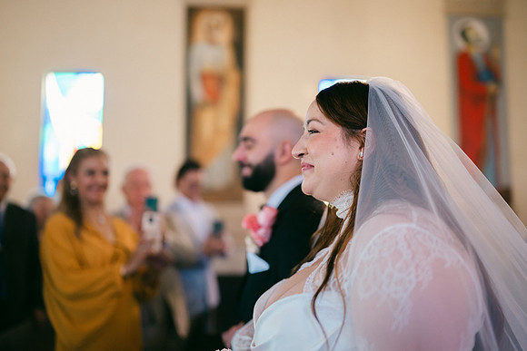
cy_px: 176
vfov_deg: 37.9
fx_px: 512
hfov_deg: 54.4
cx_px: 264
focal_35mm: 35
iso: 800
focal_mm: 35
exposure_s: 1/320
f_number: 1.2
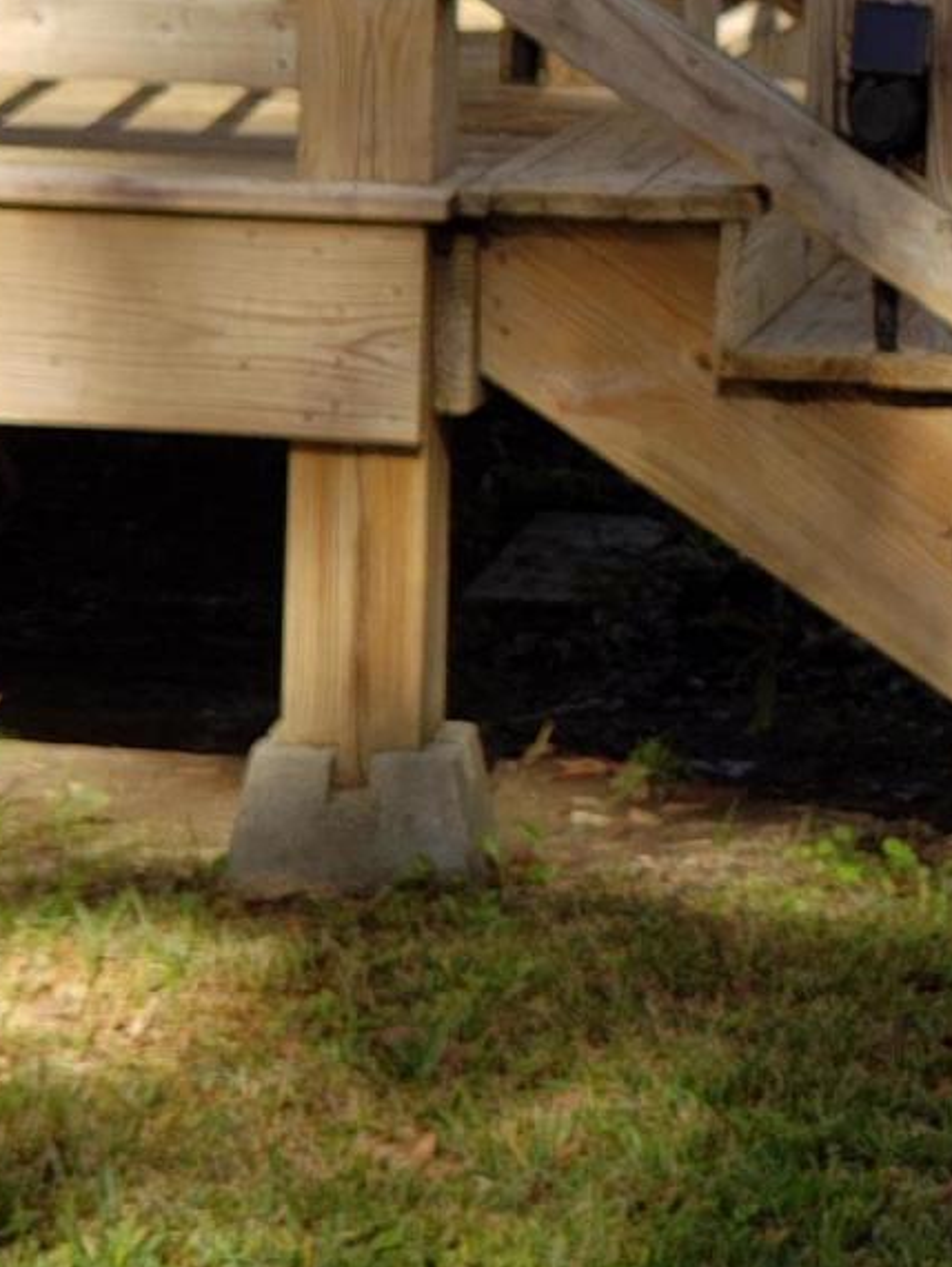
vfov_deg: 10.8
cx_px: 1383
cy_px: 51
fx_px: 6666
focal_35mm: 182
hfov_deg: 8.0
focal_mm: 6
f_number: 2.4
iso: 32
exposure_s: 1/434
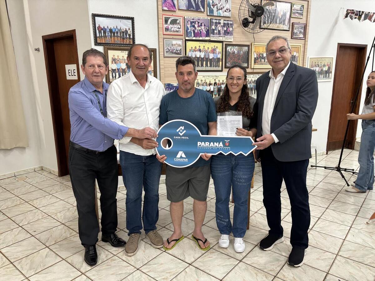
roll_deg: +0.4
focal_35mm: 26
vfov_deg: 53.1
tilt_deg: -12.1
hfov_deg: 67.3
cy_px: 140
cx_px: 188
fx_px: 282
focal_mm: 5.96
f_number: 1.6
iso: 250
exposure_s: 1/60
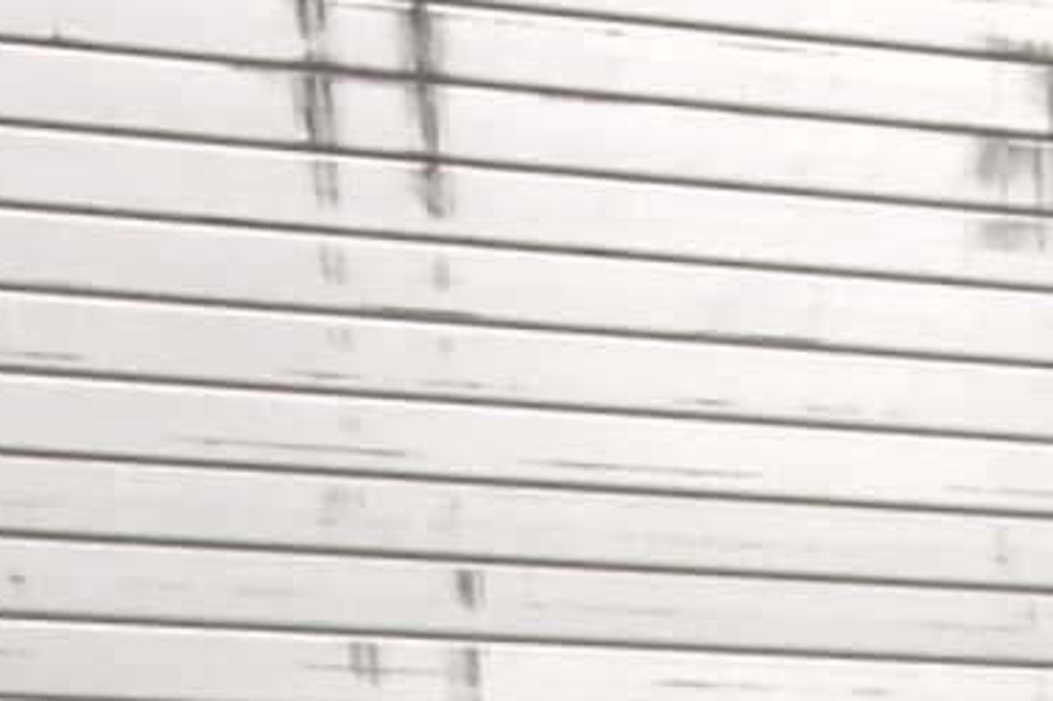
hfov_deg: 7.5
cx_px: 3243
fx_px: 6929
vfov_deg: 5.3
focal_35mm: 237
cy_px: 2452
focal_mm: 20
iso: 100
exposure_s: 1/125
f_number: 5.6
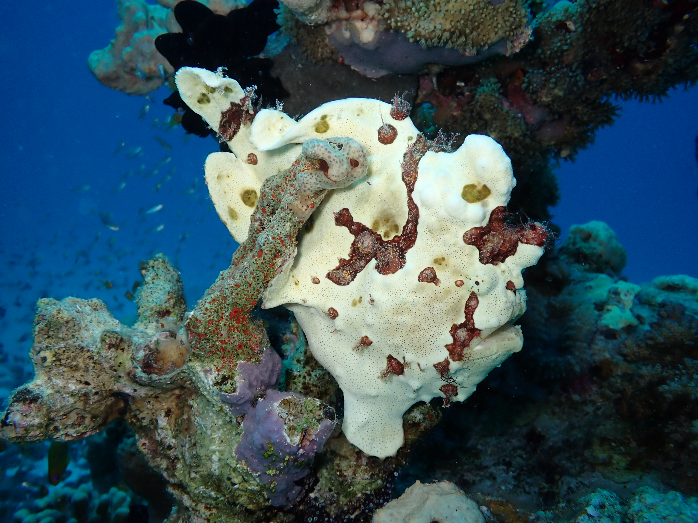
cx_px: 349
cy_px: 262
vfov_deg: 46.8
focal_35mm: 30
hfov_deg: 60.0
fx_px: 605
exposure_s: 1/2000
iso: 100
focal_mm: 5.4
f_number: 2.3
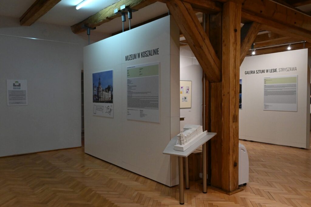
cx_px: 156
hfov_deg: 60.3
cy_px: 104
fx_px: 268
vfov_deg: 42.3
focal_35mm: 31
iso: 5000
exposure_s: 1/125
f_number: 5.6
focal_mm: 31
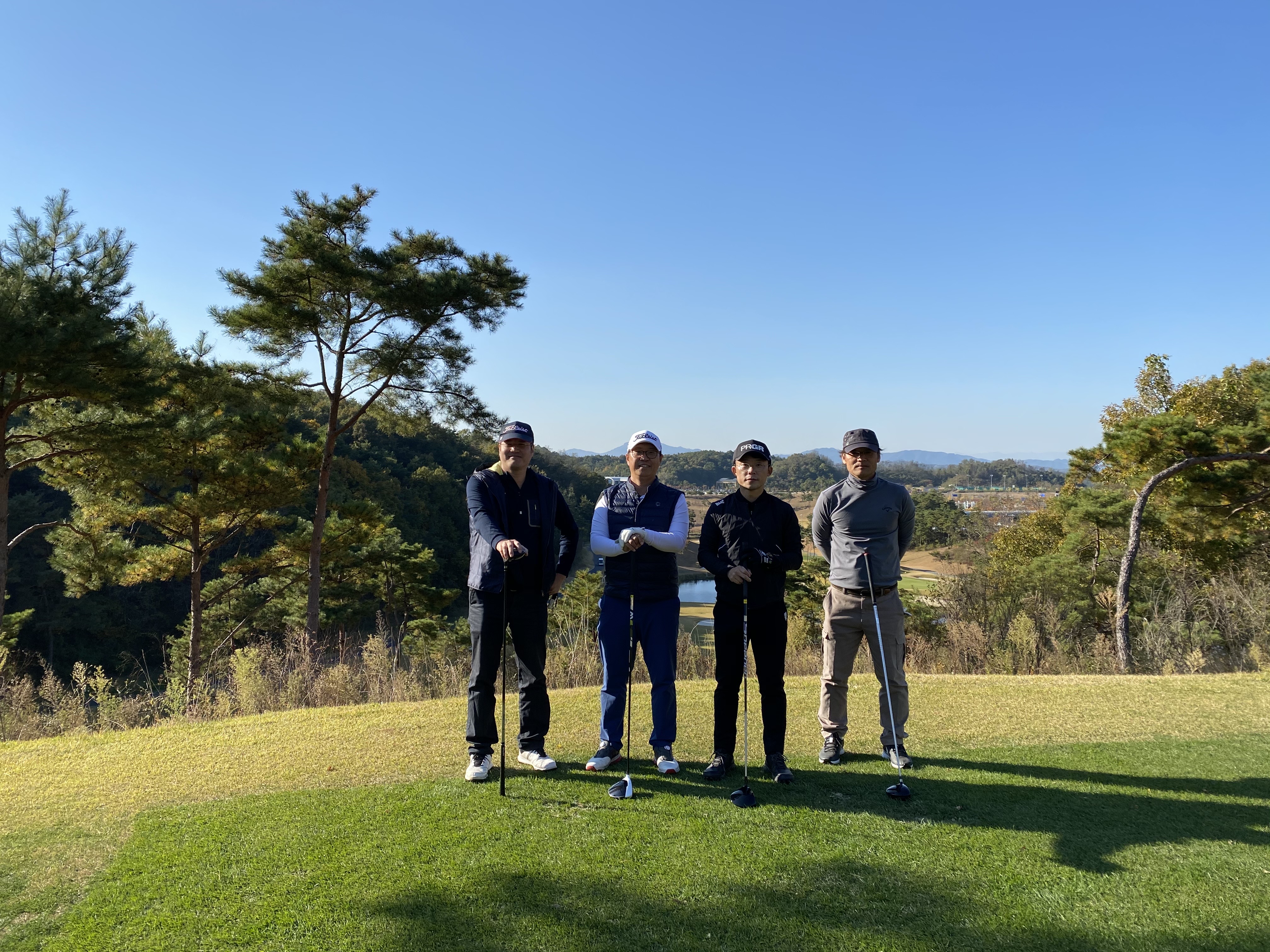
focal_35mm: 26
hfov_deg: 67.3
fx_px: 954
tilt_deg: -0.5
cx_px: 635
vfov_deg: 53.1
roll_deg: -0.2
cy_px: 476
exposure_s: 1/2222
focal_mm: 4.25
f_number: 1.8
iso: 32
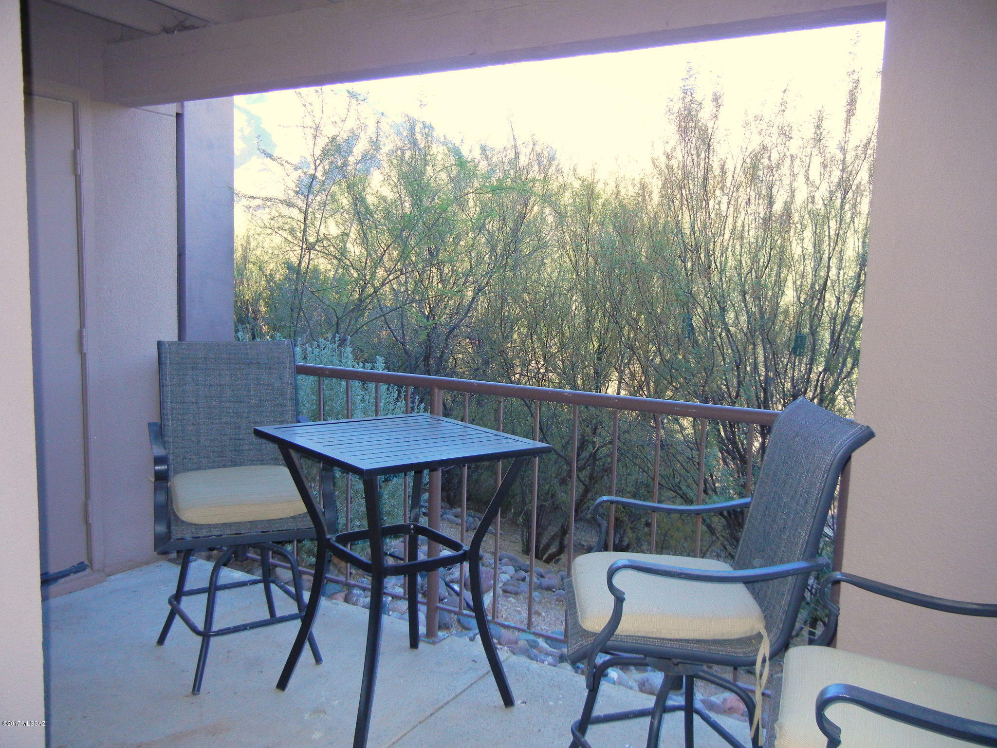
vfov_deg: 46.8
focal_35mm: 30
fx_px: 864
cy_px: 374
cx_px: 498
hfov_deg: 60.0
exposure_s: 1/183
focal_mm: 5.4
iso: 230
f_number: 3.5
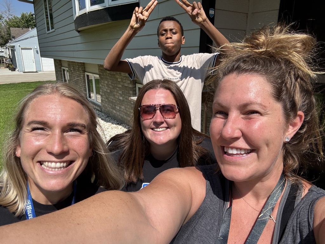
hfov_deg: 73.9
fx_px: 216
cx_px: 162
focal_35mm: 23
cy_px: 122
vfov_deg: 58.9
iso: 25
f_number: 1.9
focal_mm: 2.69
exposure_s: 1/1923
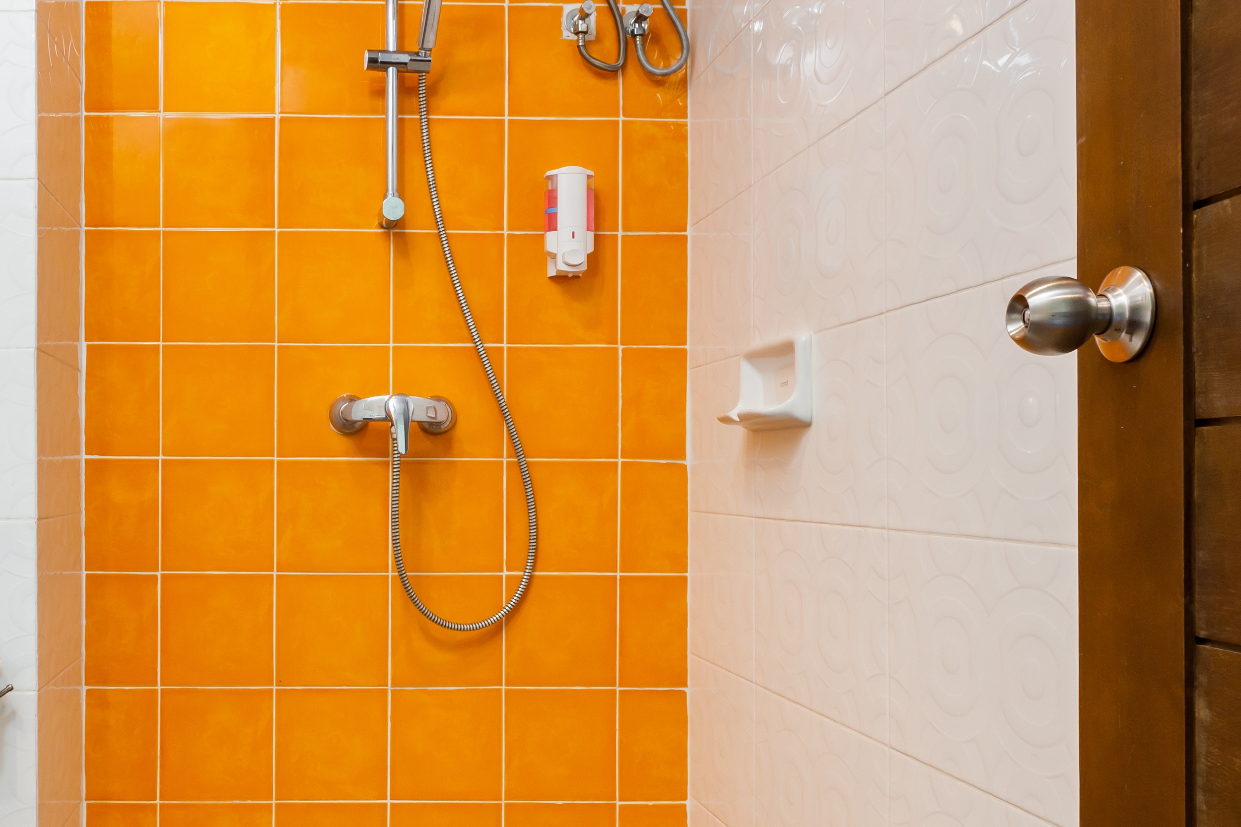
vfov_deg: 40.8
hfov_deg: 55.9
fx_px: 1103
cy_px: 523
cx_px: 310
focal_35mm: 32
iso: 320
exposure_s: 1/2
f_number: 11
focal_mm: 16
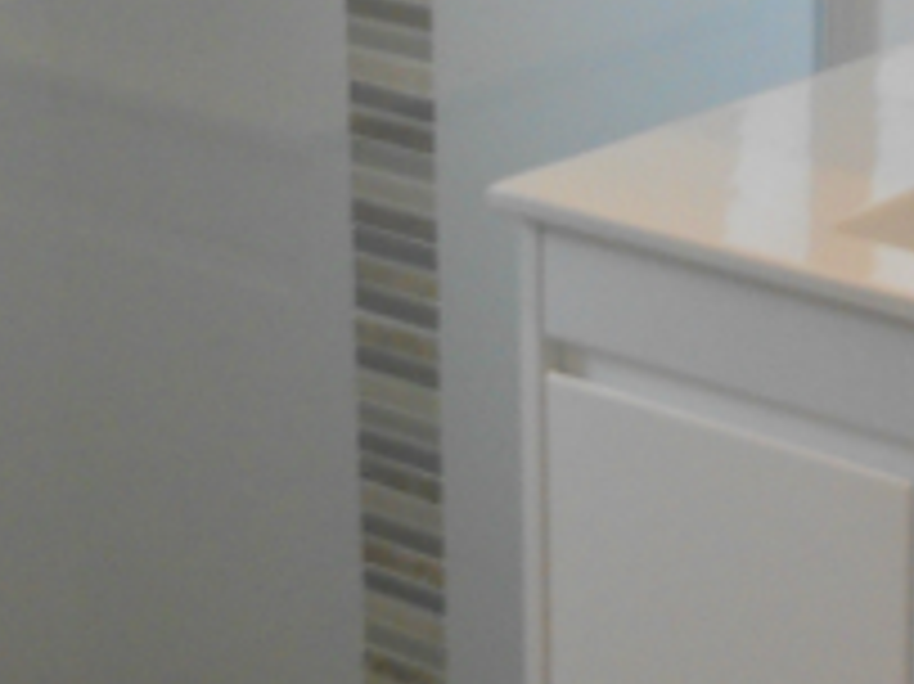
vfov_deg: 11.2
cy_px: 68
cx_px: 513
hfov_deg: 15.1
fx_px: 3457
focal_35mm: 131
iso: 125
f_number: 3.2
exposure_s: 1/30
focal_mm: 4.6
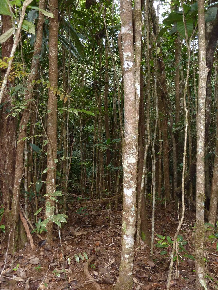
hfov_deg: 54.9
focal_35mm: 25
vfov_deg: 69.4
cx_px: 109
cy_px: 145
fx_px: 210
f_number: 3.3
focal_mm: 4.1
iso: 250
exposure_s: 1/30
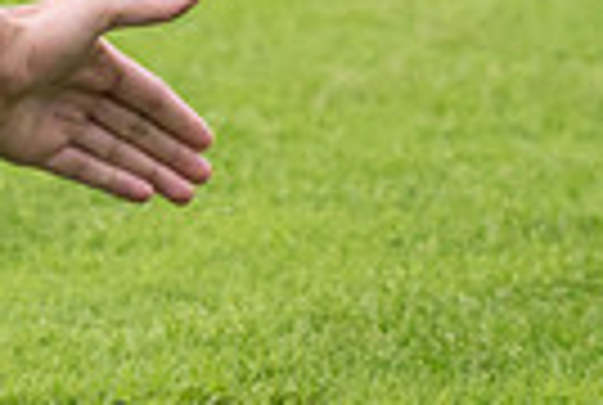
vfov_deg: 1.3
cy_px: -549
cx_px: -512
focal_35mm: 1056
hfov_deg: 1.9
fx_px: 17727
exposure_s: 1/1600
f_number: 5.6
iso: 1600
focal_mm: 220
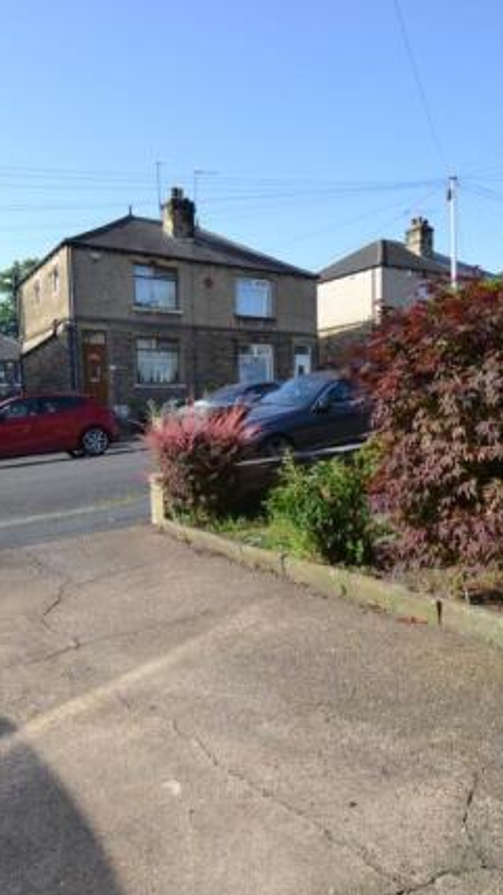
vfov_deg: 76.3
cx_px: 277
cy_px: 454
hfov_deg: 47.6
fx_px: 570
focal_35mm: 24
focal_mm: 10
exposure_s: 1/160
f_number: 6.3
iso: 100
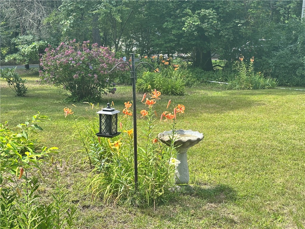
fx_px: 423
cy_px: 114
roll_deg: -1.7
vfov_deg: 30.3
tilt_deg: -8.4
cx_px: 152
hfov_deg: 39.7
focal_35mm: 48
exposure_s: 1/1041
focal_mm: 6.86
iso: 64
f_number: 1.78
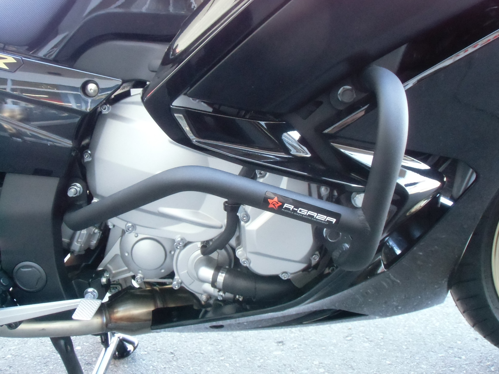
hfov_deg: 55.4
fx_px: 476
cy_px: 187
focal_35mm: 33
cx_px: 250
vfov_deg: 42.9
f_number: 3.7
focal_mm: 5.93
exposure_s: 1/50
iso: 800
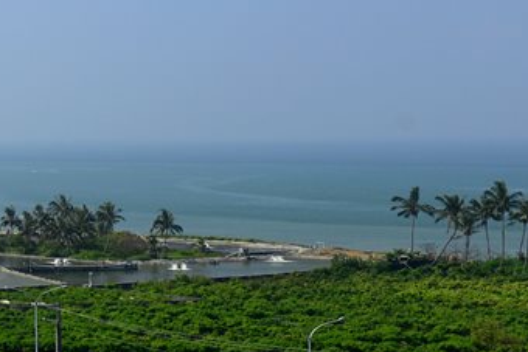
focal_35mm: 141
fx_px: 2069
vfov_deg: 9.6
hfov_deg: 13.4
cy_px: -36
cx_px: -335
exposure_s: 1/500
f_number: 6.3
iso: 200
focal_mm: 40
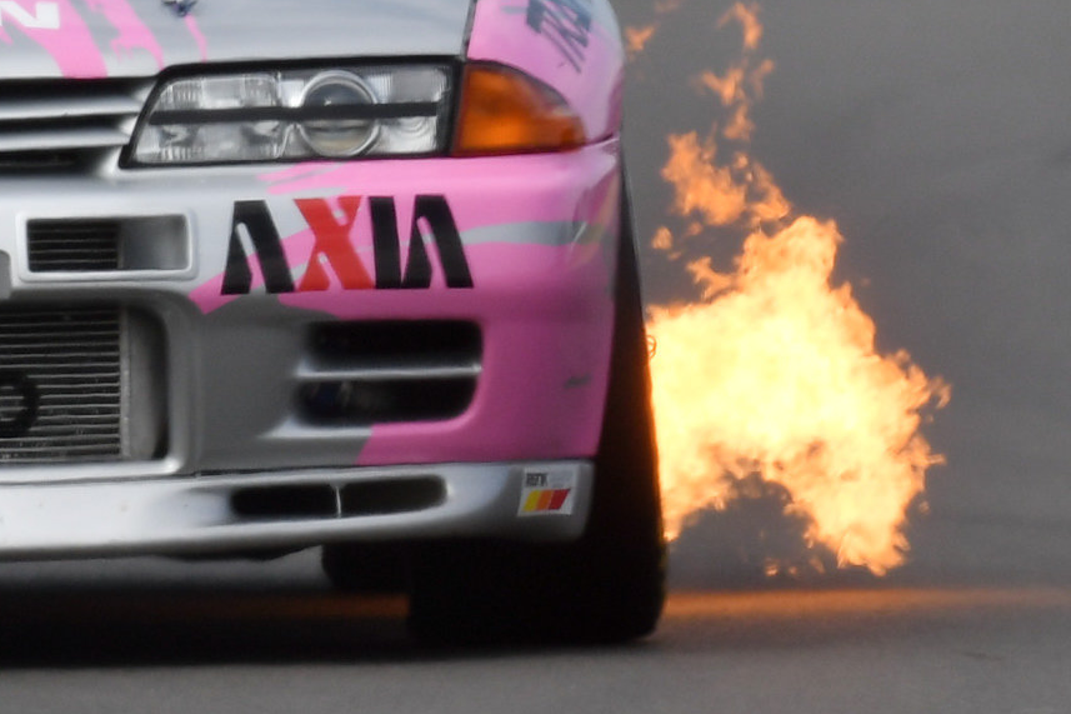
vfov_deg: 0.8
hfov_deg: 1.2
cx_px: 1191
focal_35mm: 1751
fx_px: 52079
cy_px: 180
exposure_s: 1/1250
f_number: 7.1
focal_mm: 500
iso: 200
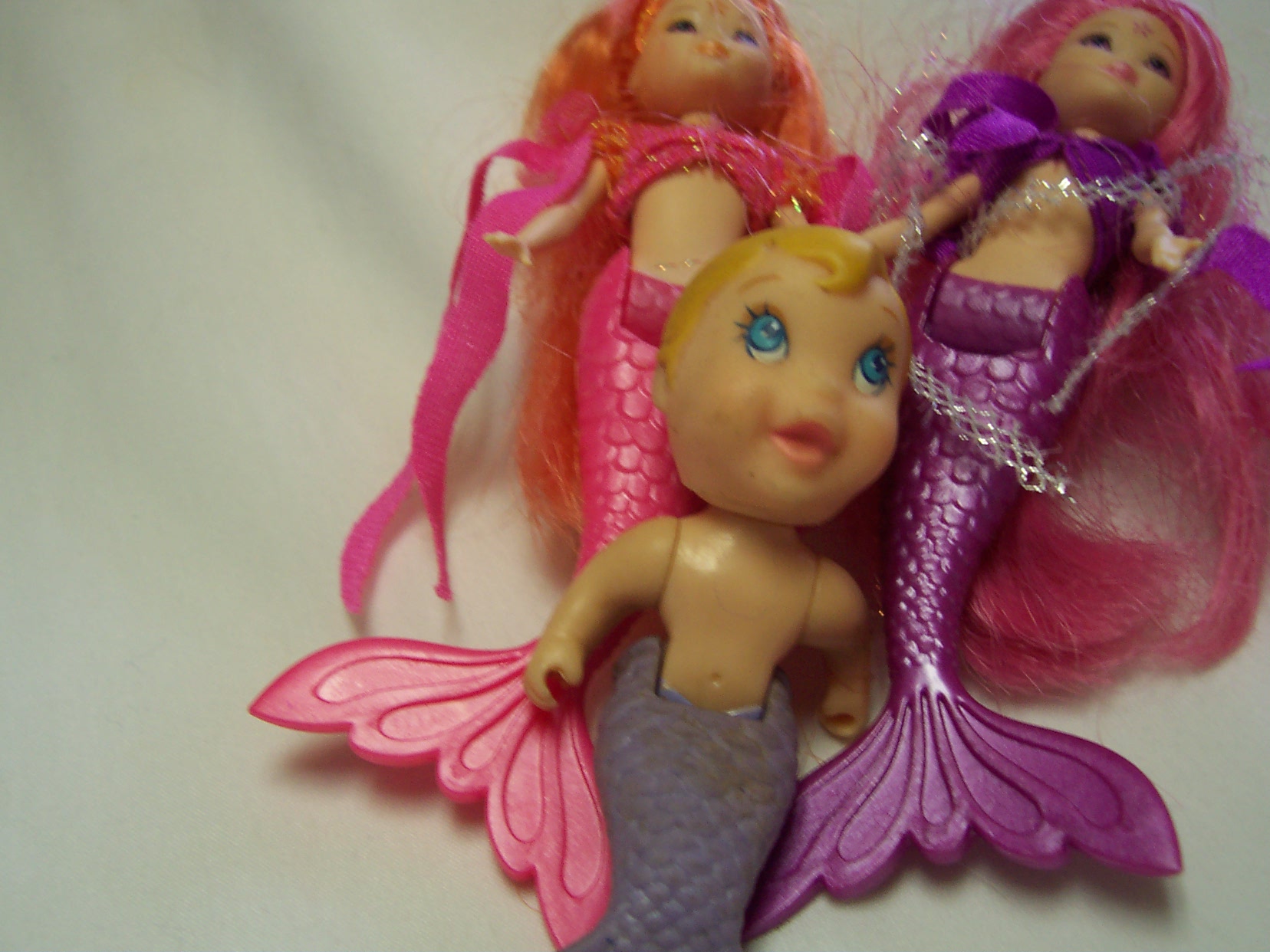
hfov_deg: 50.1
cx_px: 635
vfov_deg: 38.7
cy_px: 476
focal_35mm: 37
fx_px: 1357
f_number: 2.8
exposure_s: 1/90
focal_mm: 5.6
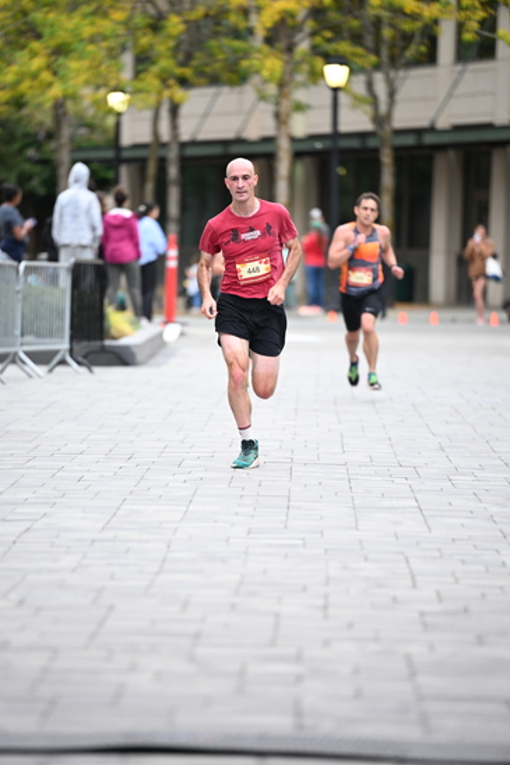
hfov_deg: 6.8
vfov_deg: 10.2
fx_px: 4268
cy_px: 382
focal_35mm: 201
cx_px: 255
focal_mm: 200
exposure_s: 1/800
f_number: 2.8
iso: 1600
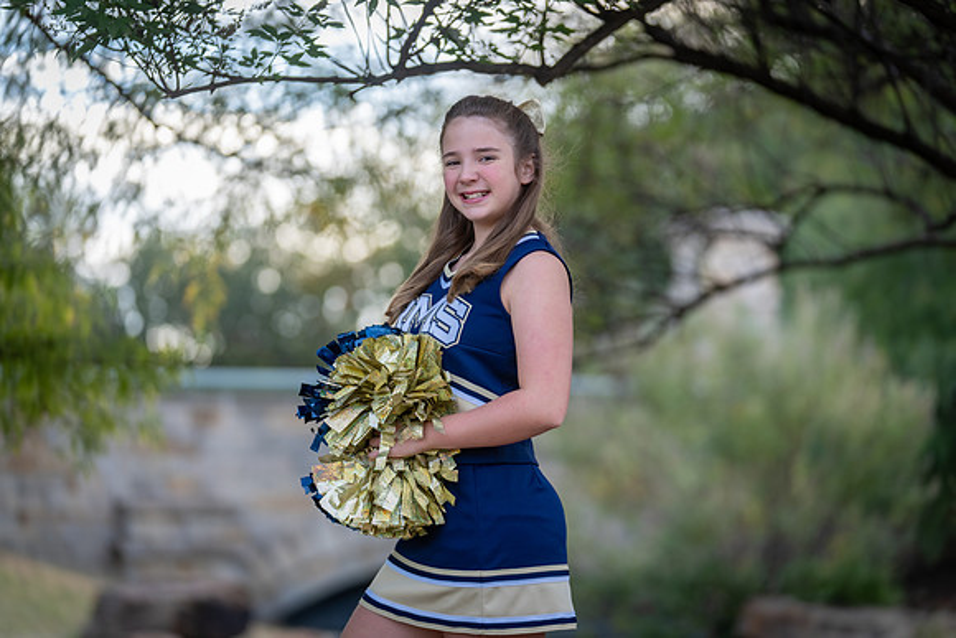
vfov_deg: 10.5
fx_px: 3467
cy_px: 319
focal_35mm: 131
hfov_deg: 15.7
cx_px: 478
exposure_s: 1/320
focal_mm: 130
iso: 160
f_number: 2.8
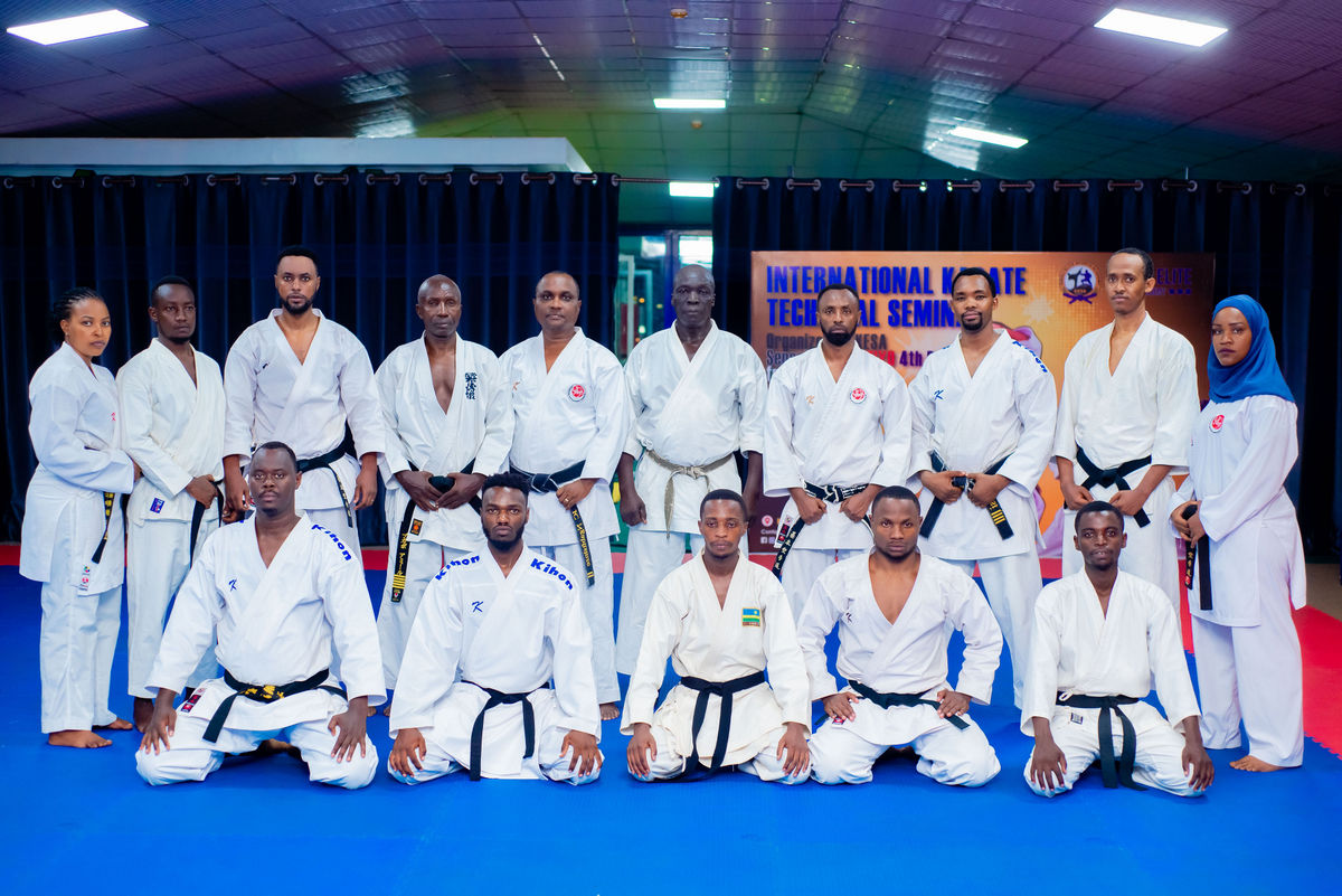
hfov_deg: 39.6
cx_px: 671
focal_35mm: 50
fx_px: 1864
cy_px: 448
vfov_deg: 27.0
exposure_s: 1/100
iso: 1250
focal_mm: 50
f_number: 2.8
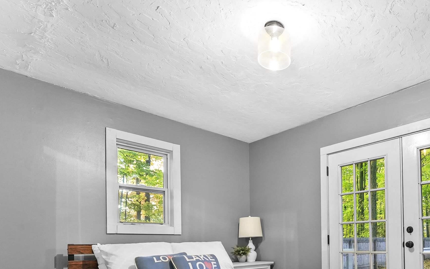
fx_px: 293
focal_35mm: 25
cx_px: 313
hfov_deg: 68.7
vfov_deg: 45.1
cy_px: 238
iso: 2000
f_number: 10
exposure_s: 1/4
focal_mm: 14
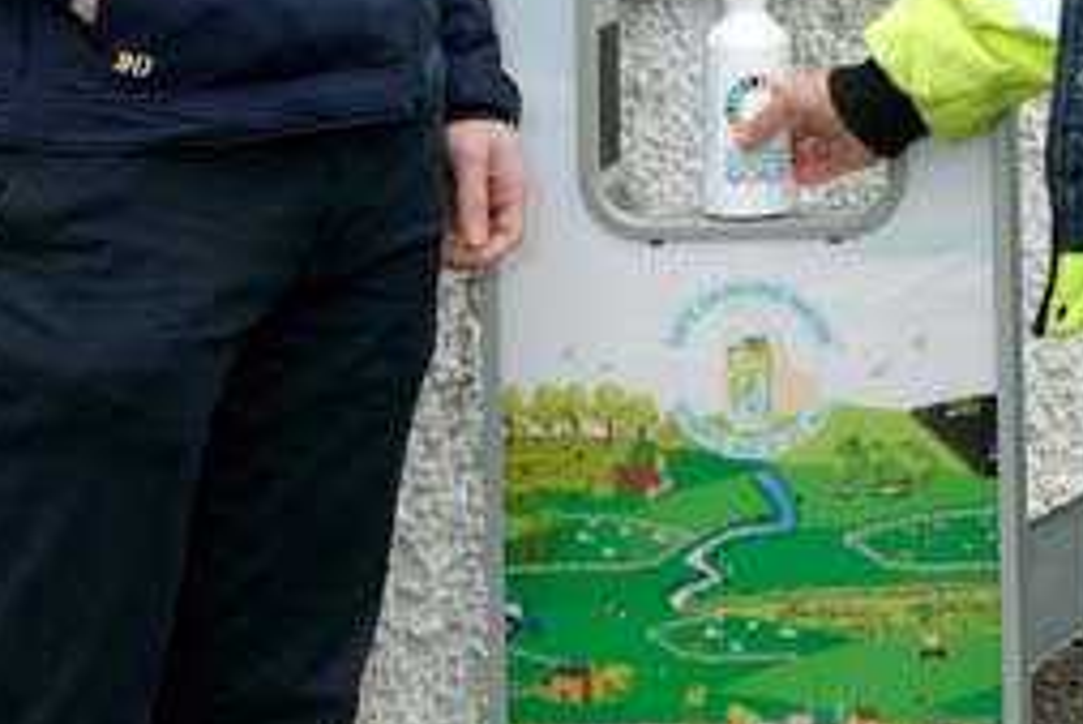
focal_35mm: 85
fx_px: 2558
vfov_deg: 15.2
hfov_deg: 22.2
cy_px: -257
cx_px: 1267
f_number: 5.6
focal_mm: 17
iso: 400
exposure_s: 1/250
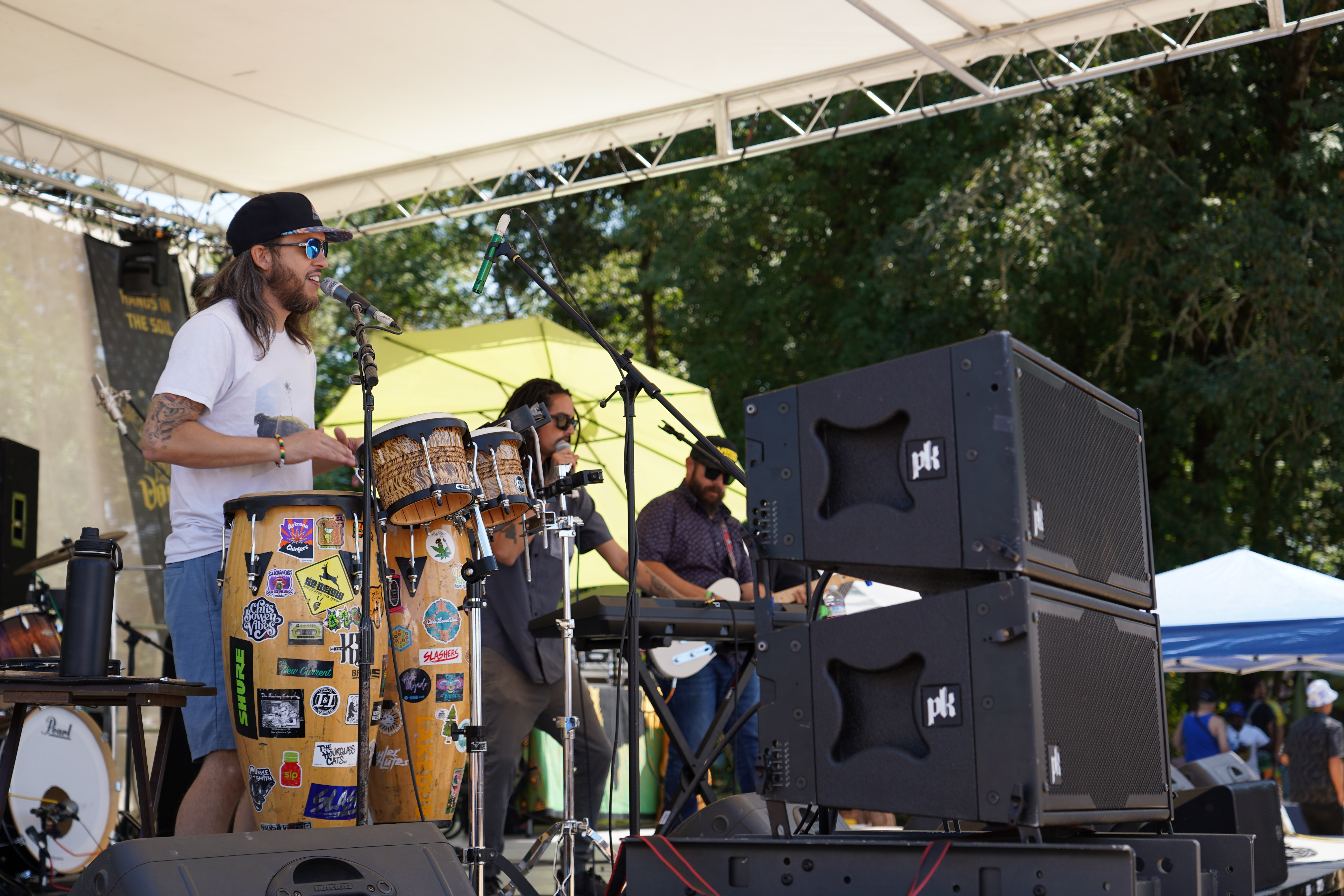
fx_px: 2202
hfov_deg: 33.9
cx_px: 672
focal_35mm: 59
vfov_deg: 23.0
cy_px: 448
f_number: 4.5
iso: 100
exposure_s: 1/250
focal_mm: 59
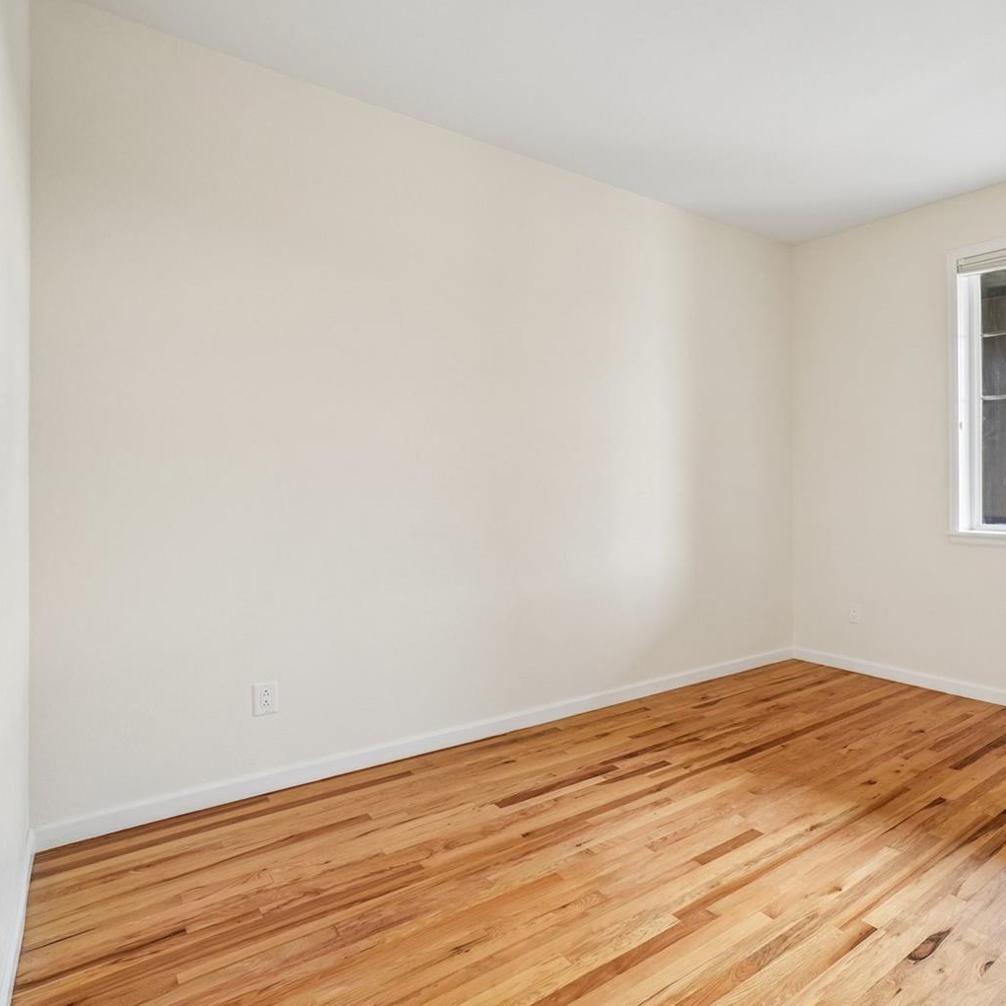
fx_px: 658
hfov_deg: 68.9
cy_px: 488
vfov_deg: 74.8
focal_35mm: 20
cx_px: 779
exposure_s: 1/13
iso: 400
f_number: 8
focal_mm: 10
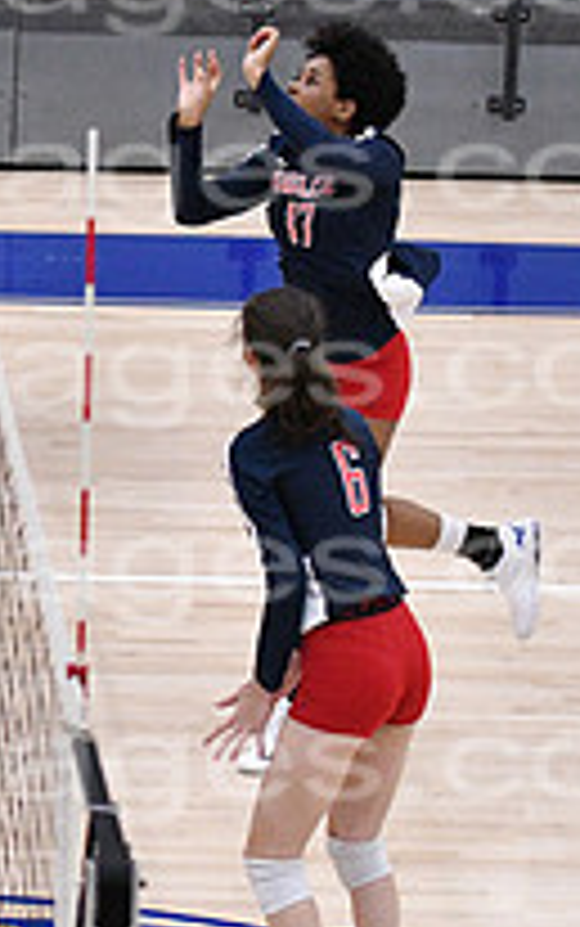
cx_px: -252
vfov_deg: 6.5
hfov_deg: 4.1
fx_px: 8143
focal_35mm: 322
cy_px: 79
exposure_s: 1/1000
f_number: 3.2
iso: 6400
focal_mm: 75
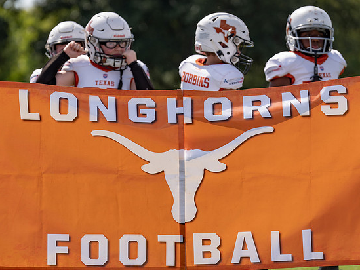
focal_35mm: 224
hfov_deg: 8.8
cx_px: 173
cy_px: 138
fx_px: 2330
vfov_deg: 6.6
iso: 100
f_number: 2.8
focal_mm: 154
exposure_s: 1/1600
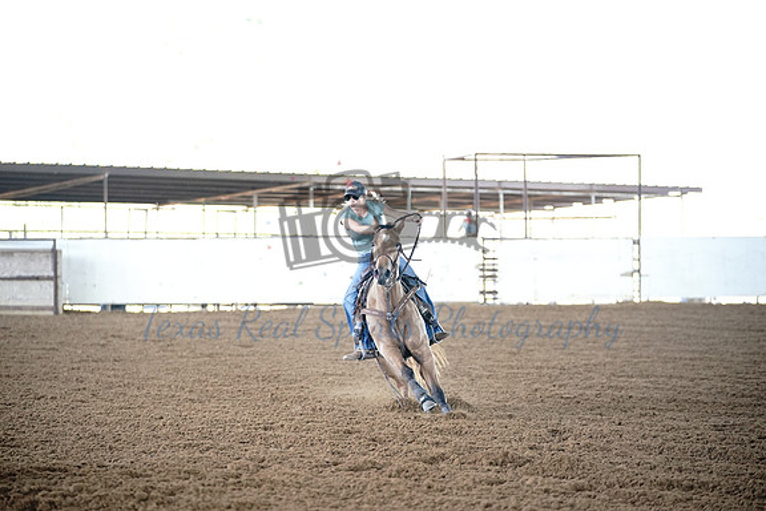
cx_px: 383
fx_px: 2766
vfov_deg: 10.5
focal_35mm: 130
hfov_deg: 15.8
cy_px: 255
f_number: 2.8
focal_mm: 129
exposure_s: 1/1000
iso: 2500
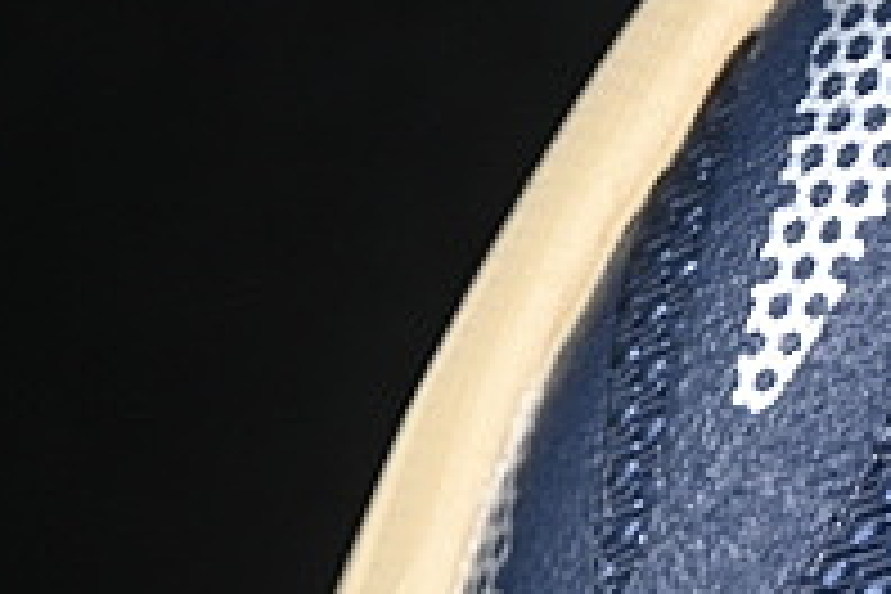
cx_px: 1503
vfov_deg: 3.3
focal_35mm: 409
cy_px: 1102
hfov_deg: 5.0
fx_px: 10122
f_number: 6.3
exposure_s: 1/60
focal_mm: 50
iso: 160
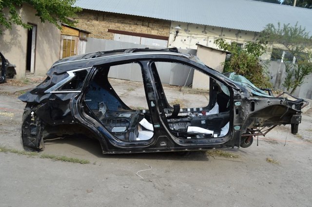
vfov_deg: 43.5
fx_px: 260
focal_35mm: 30
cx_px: 156
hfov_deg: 62.0
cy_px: 104
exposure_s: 1/125
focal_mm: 20
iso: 100
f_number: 8
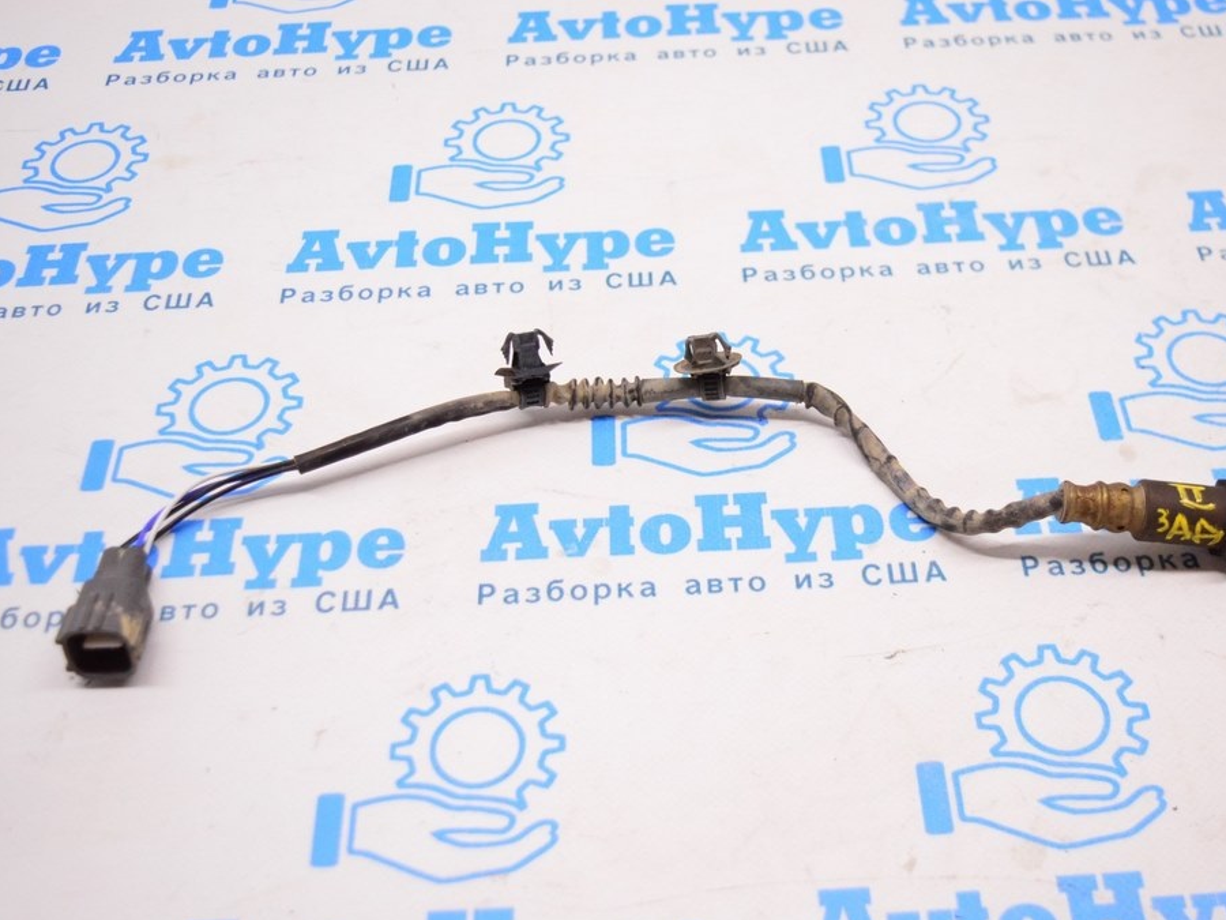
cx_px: 673
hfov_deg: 40.0
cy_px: 463
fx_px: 1684
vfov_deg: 30.5
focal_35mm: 48
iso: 3200
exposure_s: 1/320
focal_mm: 29
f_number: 4.2
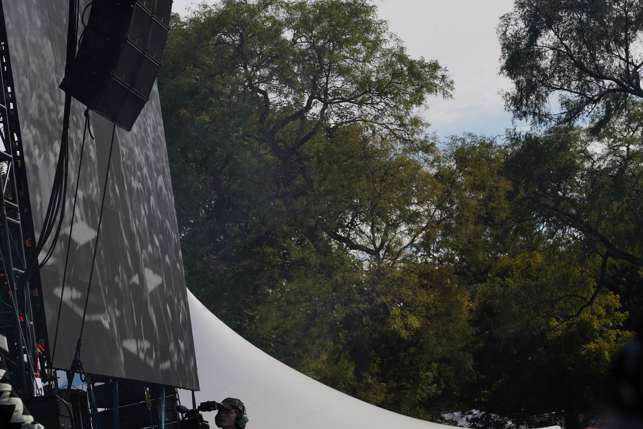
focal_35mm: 105
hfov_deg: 19.5
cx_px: 322
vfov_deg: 13.0
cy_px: 214
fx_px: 1875
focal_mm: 105
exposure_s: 1/500
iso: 100
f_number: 8
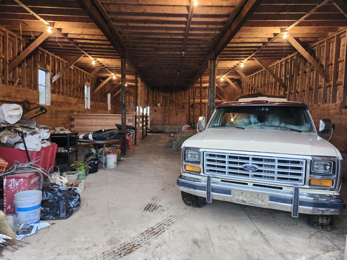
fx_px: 231
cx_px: 174
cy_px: 130
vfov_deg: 58.9
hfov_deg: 73.9
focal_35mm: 23
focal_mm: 5.54
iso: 500
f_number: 1.8
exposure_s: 1/60
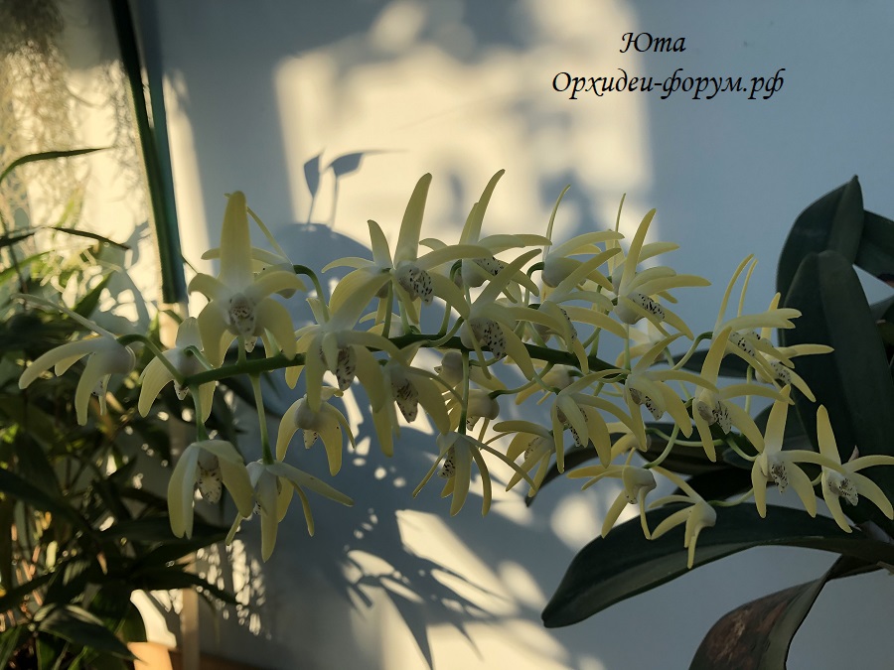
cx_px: 447
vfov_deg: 49.7
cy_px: 335
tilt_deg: -6.6
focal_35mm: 28
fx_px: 723
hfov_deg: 63.4
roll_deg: +8.4
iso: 20
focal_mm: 3.99
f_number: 1.8
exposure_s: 1/225
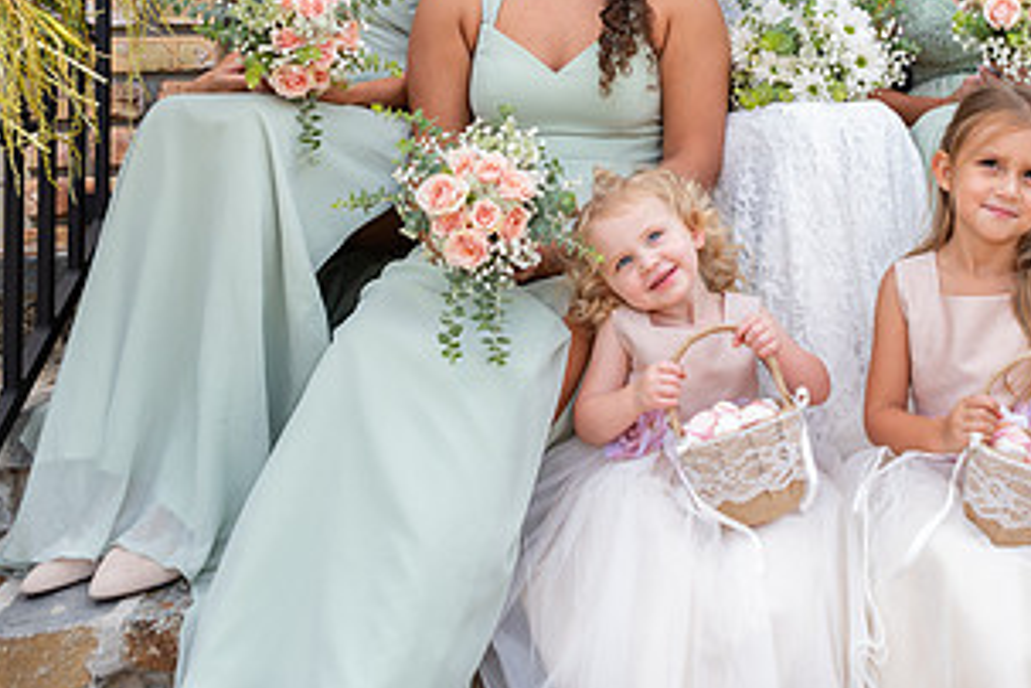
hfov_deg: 41.7
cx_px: 752
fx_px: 1317
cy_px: 94
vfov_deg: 28.3
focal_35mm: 46
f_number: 4.5
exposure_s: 1/160
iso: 200
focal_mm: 24
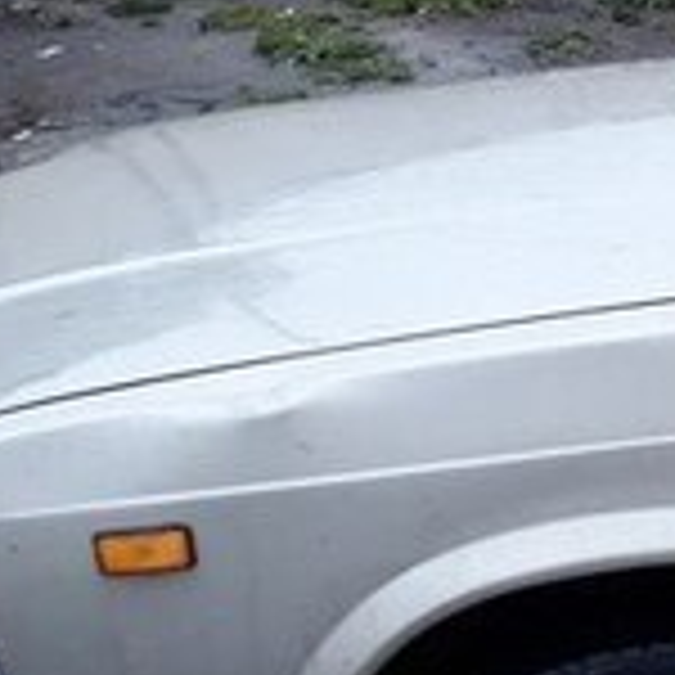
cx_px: 1431
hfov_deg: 13.6
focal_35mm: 105
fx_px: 2316
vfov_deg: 16.5
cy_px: 524
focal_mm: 3.6
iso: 40
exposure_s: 1/171
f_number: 1.9
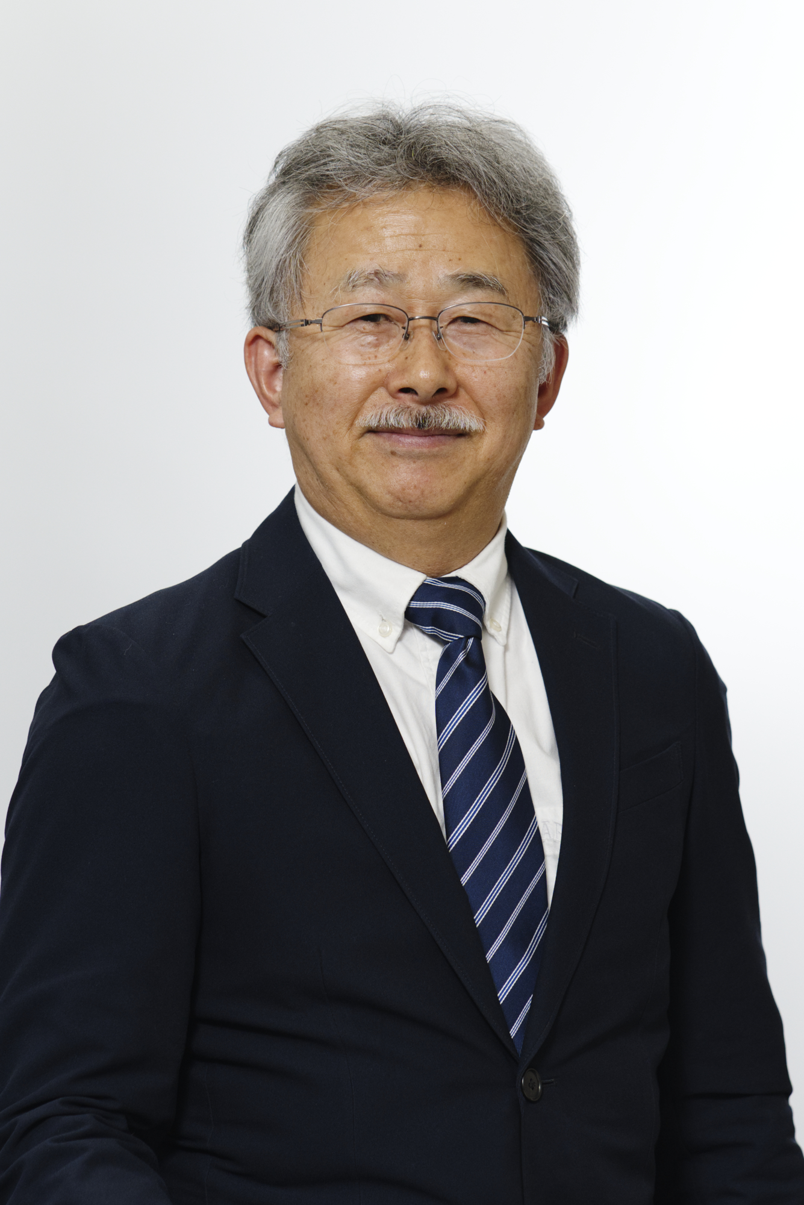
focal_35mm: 127
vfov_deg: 16.1
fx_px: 4250
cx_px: 402
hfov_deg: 10.8
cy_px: 602
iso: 640
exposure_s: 1/160
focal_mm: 85
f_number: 4
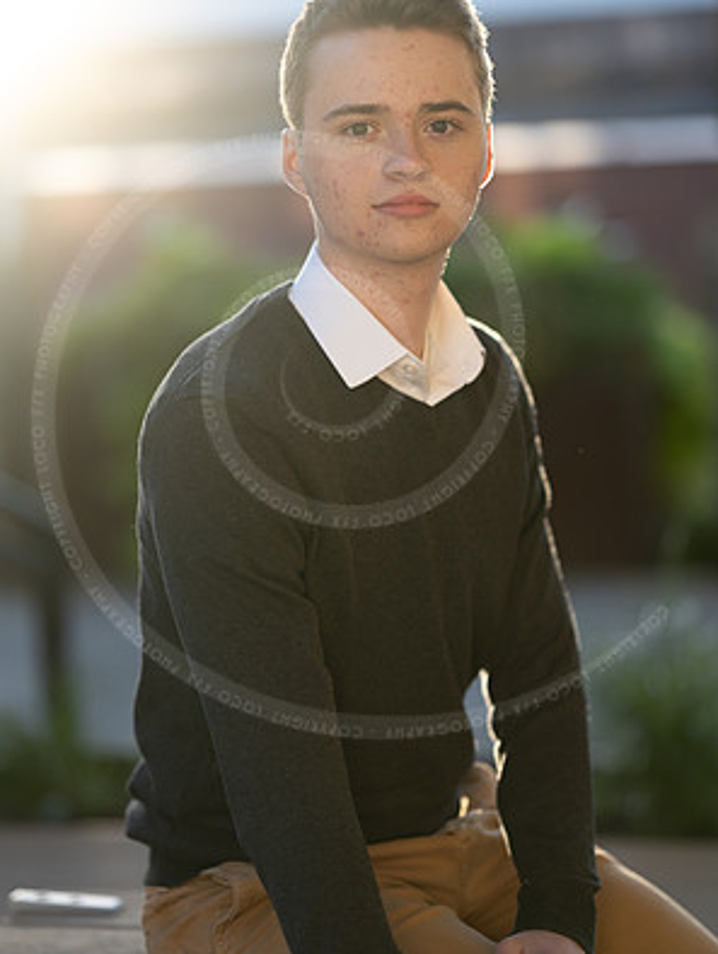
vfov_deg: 21.1
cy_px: 425
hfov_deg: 15.9
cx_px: 358
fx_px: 2568
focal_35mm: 93
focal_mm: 85
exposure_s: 1/640
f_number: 1.8
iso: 200
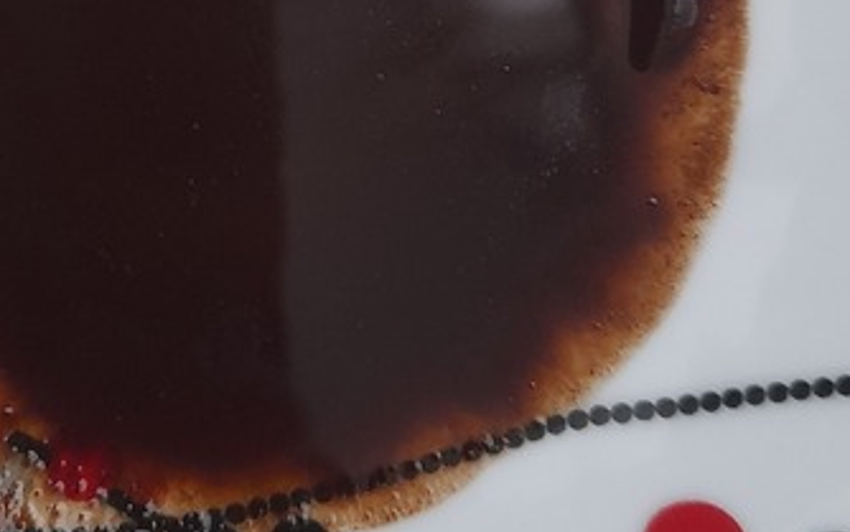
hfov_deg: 28.0
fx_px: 1692
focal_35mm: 73
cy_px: -18
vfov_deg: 17.4
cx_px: 288
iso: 320
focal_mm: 4.6
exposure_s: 1/50
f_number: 2
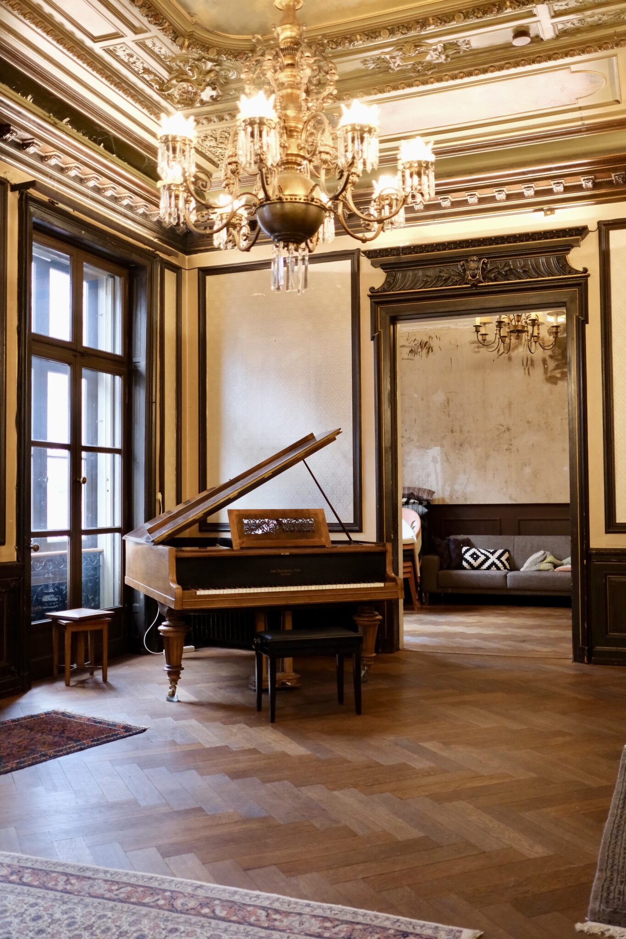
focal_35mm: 35
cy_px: 470
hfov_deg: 37.8
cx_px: 313
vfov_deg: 54.4
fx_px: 913
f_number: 2
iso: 2000
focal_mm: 23
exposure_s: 1/100
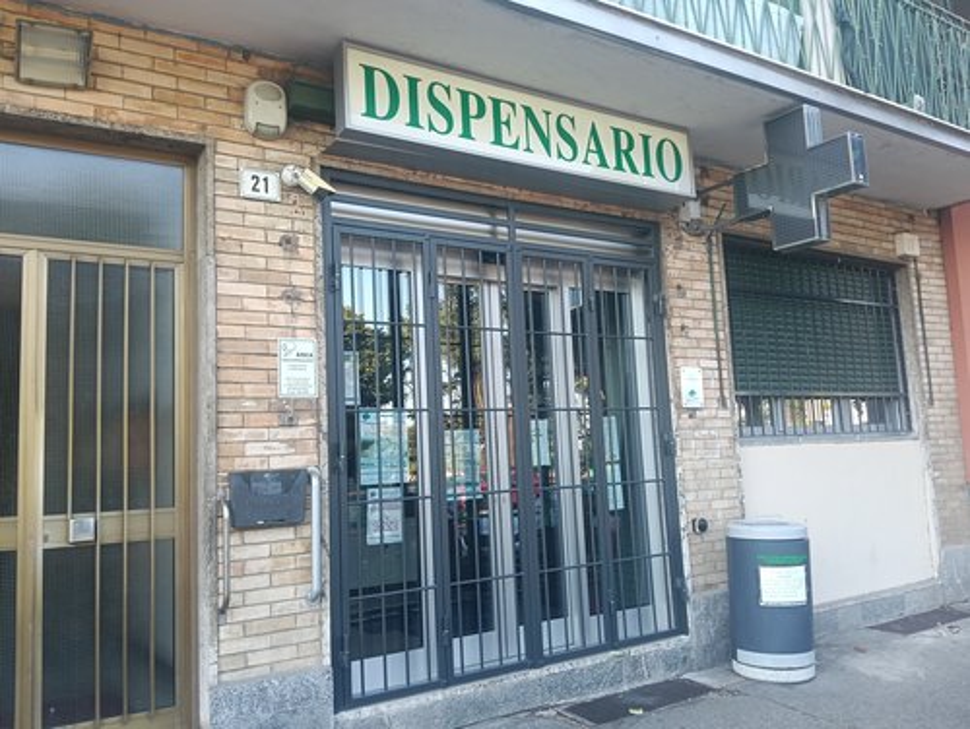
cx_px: 485
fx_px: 757
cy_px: 364
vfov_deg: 51.4
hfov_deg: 65.3
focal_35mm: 27
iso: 80
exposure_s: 1/50
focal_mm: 3.98
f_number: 1.8
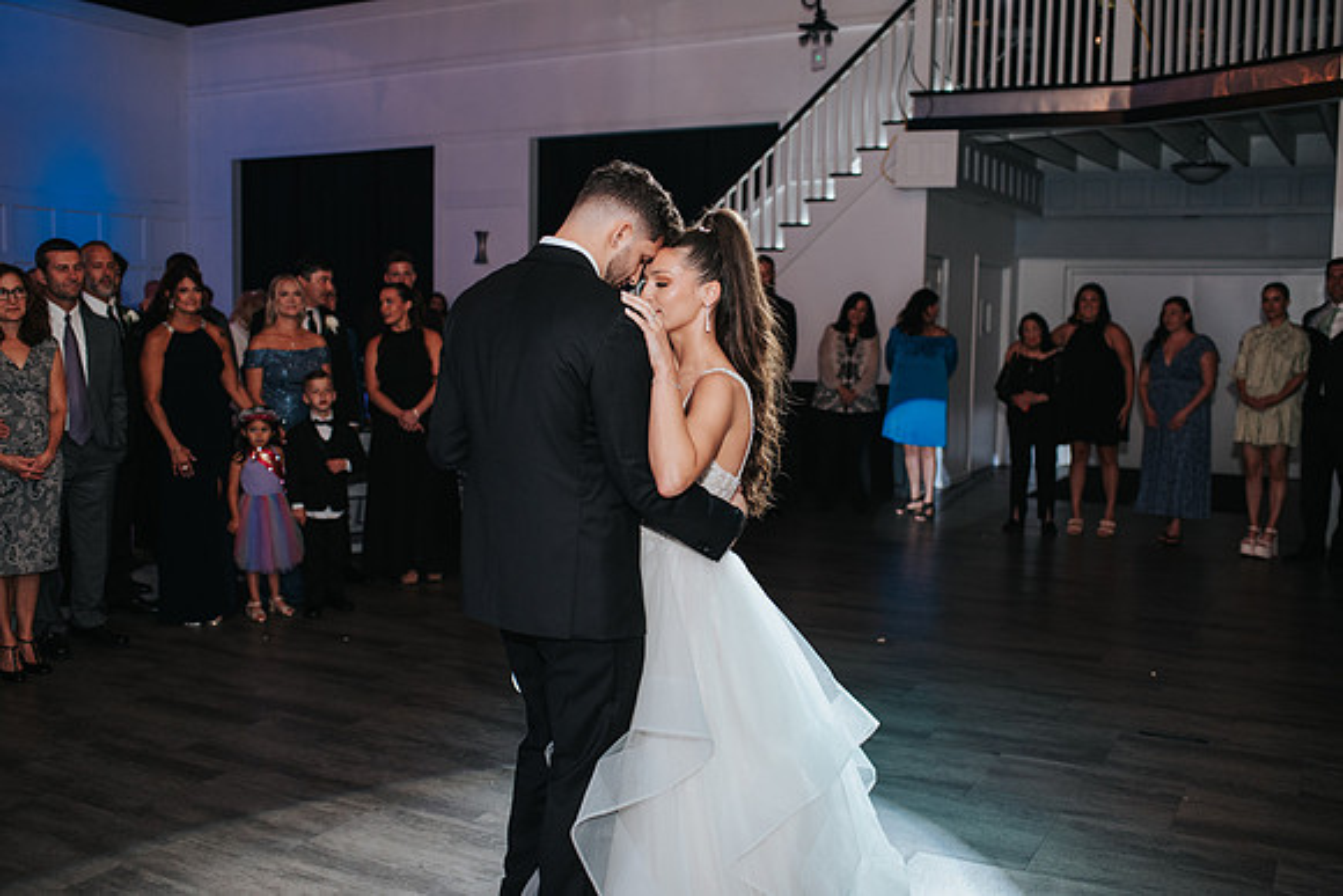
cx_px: 672
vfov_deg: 37.9
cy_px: 448
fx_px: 1306
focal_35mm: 35
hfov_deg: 54.4
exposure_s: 1/200
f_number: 2.8
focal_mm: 35
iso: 1000
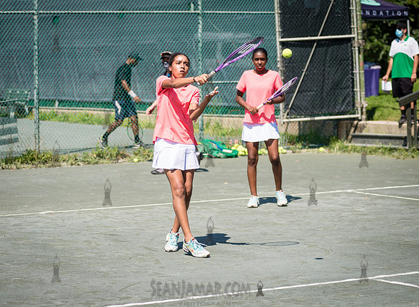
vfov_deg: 12.6
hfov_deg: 17.0
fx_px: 1397
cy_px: 140
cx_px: 168
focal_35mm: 116
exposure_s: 1/1250
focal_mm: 100
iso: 125
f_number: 4.5
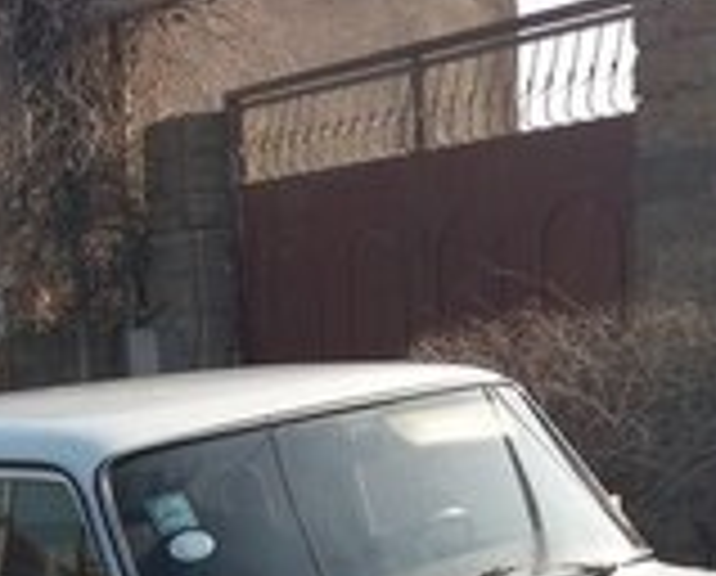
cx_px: 162
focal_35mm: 85
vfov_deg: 17.1
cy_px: 734
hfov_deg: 22.2
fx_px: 1806
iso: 64
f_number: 1.9
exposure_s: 1/1018
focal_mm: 3.7
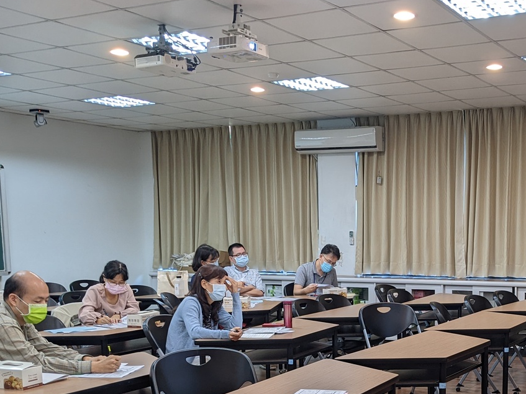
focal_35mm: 51
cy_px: 353
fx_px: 775
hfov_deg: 36.7
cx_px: 391
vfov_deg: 27.5
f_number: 1.73
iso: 52
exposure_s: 1/40
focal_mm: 4.38
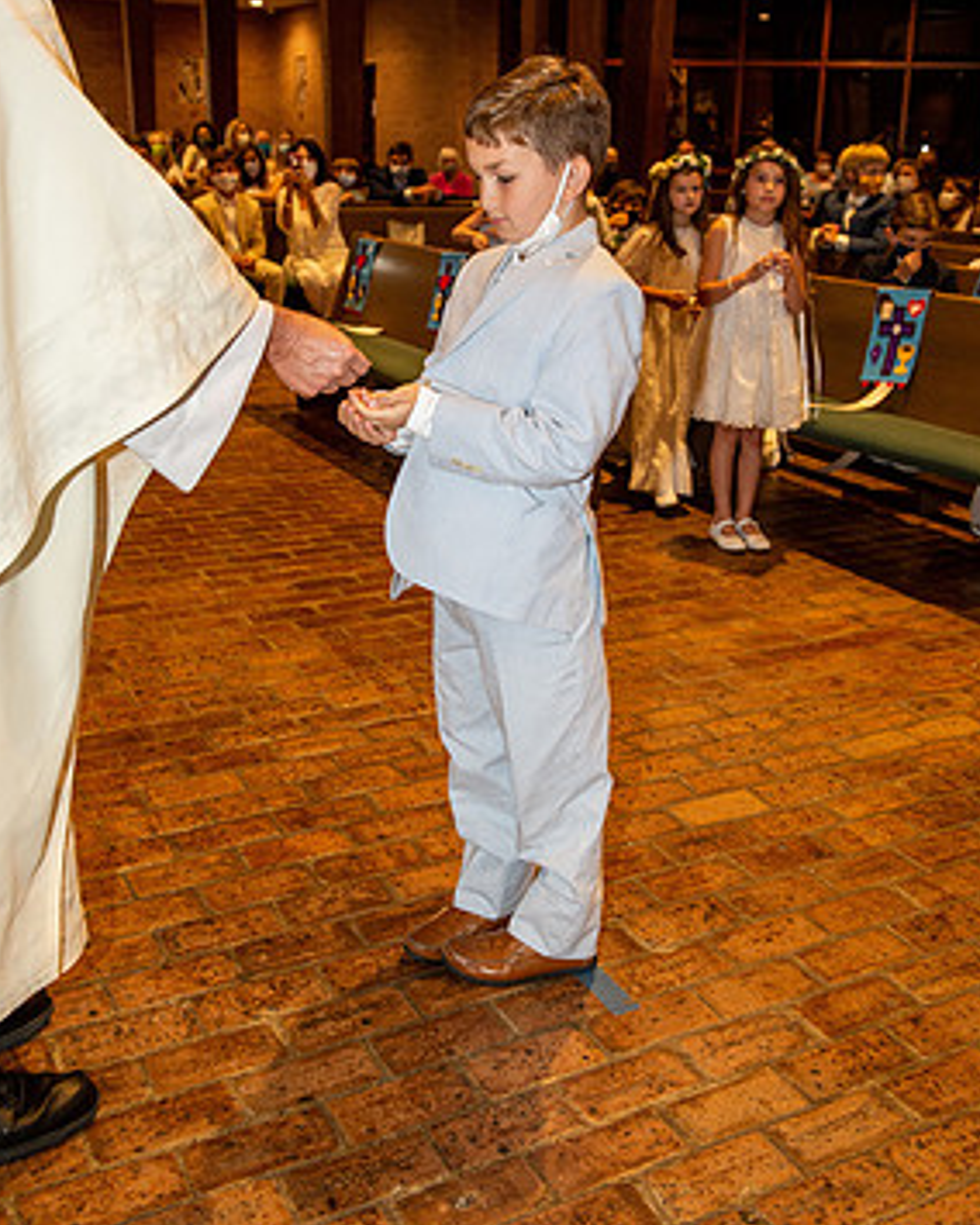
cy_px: 466
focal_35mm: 38
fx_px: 1378
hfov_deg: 39.2
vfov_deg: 47.5
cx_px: 488
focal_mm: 32
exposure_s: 1/125
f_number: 5
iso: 1600
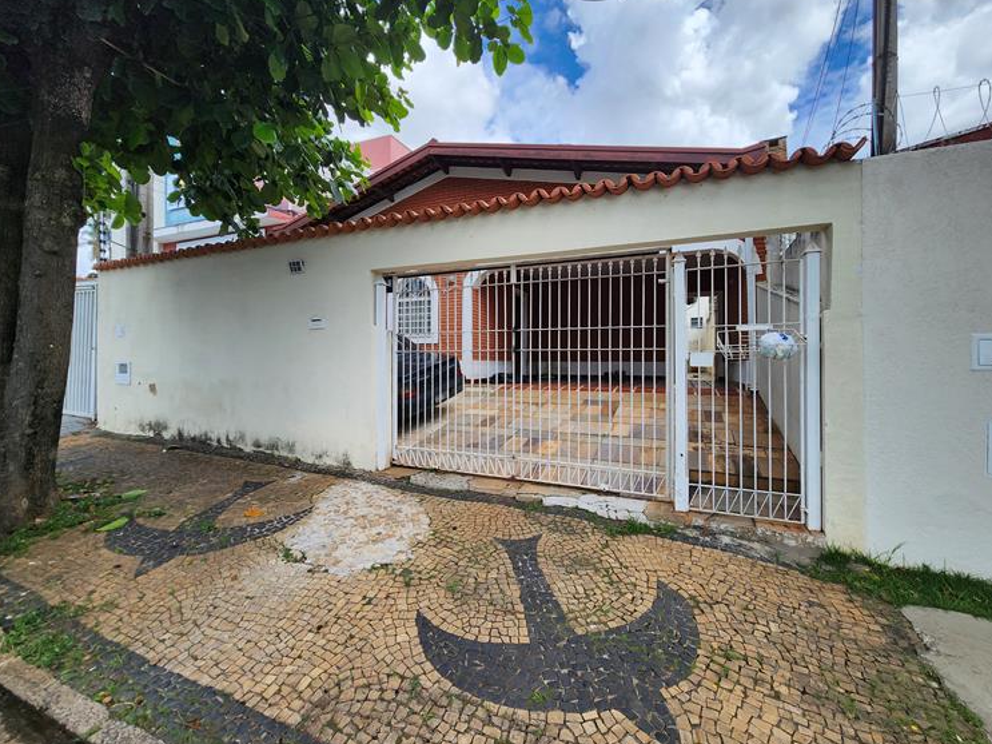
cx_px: 499
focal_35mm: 14
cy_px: 361
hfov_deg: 102.1
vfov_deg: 85.6
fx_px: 401
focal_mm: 2.2
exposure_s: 1/1242
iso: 50
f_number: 2.2
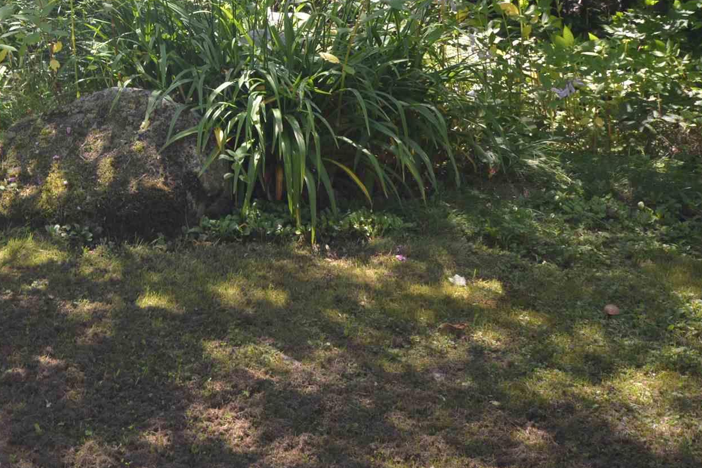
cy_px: -72
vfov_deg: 20.3
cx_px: 39
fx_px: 1233
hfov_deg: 30.1
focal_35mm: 63
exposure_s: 1/125
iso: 200
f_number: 5.6
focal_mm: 17
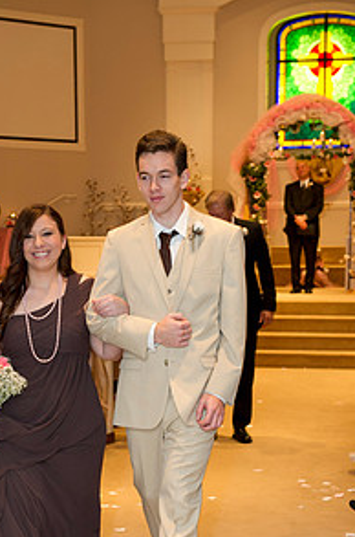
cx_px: 145
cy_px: 368
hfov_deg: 17.0
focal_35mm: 80
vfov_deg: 25.3
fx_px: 1189
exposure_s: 1/125
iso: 1600
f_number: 4.5
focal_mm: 52
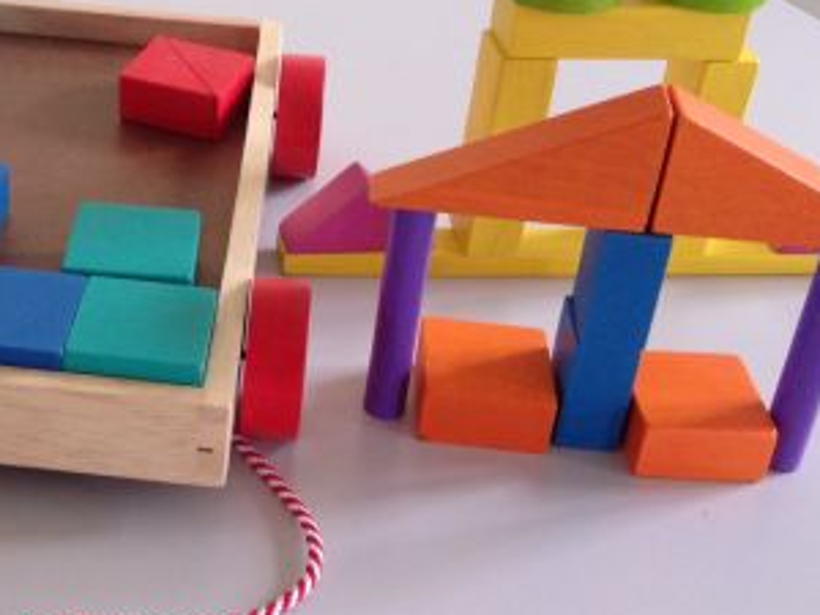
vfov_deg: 22.1
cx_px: 180
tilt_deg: -31.7
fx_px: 1563
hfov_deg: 28.8
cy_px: 194
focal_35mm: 66
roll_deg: +0.7
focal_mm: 4.12
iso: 125
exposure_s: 1/20
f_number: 2.4
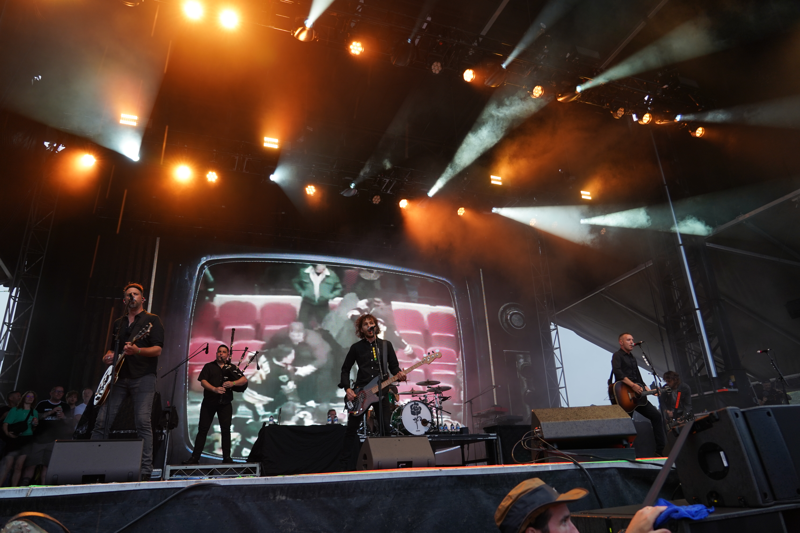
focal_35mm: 24
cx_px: 400
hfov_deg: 73.7
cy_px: 266
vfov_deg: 53.1
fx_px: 533
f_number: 4
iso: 250
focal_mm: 24
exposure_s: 1/60
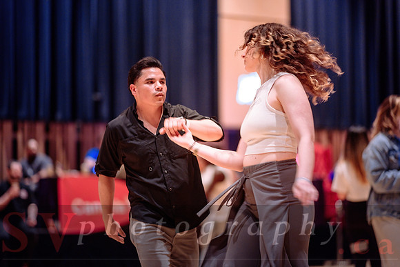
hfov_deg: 19.5
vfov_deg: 13.0
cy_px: 134
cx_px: 200
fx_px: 1167
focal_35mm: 105
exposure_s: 1/125
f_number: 1.4
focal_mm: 105
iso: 1600
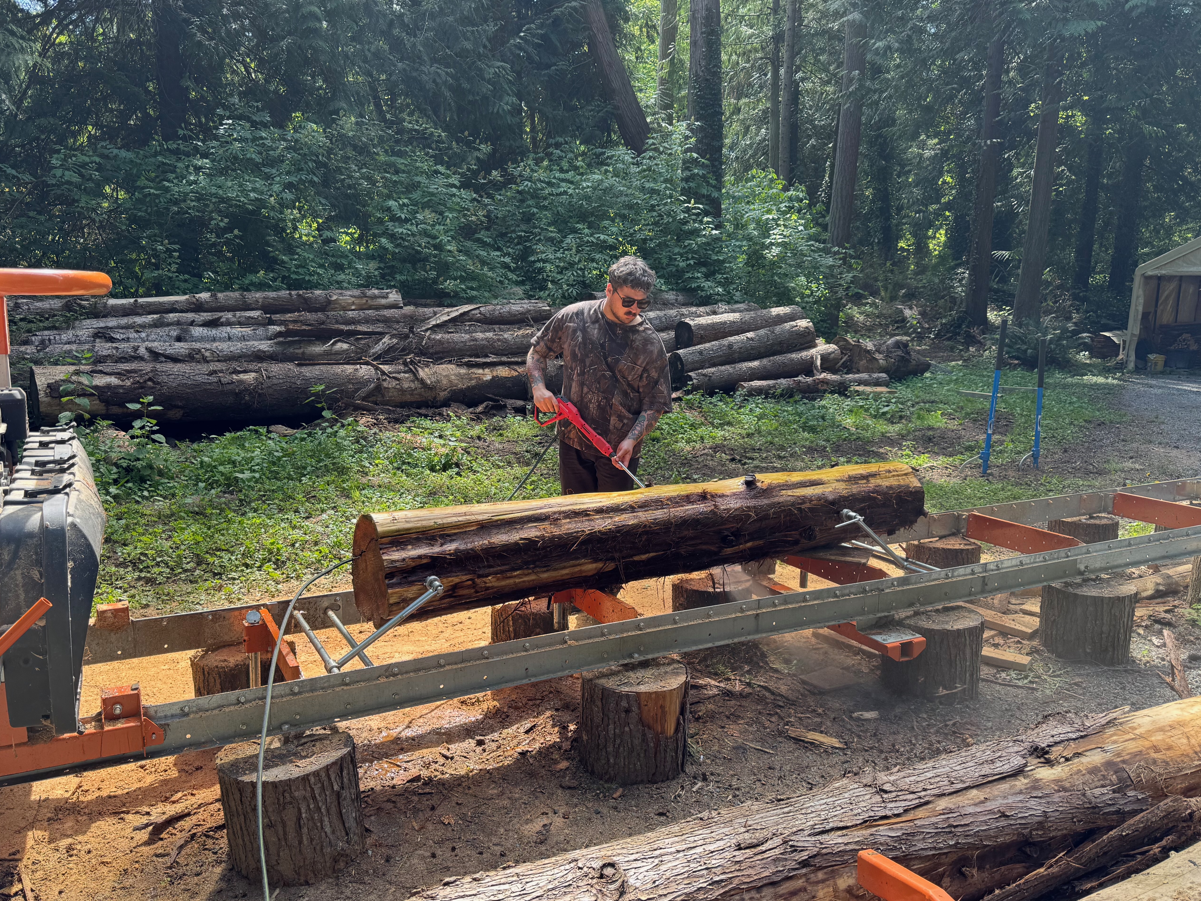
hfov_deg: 65.3
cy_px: 469
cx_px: 571
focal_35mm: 27
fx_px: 937
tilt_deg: -10.2
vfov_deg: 51.3
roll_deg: -0.1
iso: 80
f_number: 1.78
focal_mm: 6.76
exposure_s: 1/425
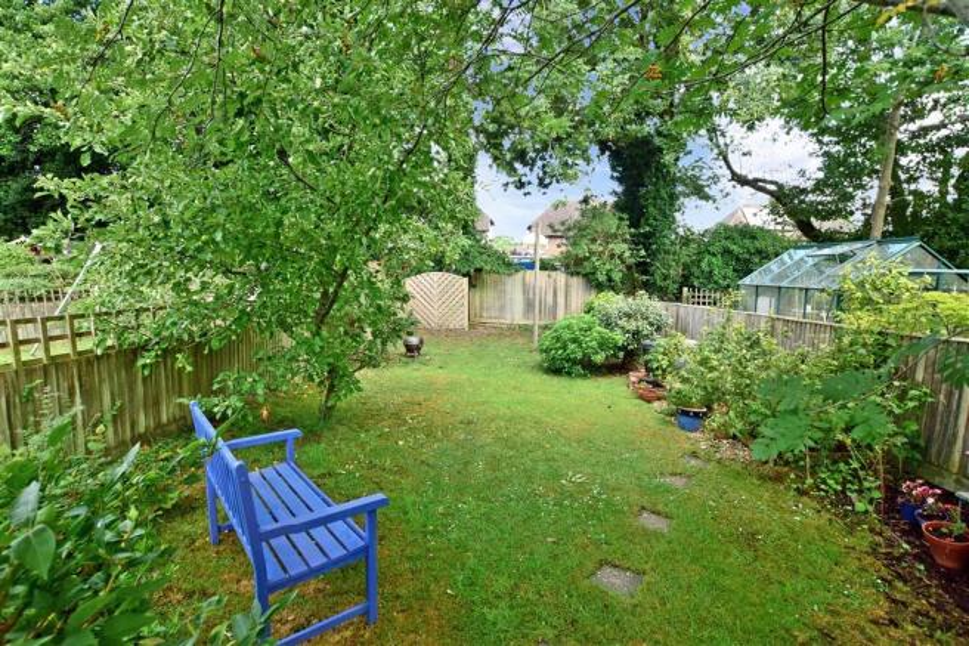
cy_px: 323
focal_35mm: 16
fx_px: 444
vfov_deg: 72.0
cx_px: 484
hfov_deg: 95.0
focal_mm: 11
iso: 400
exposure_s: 1/160
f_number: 8
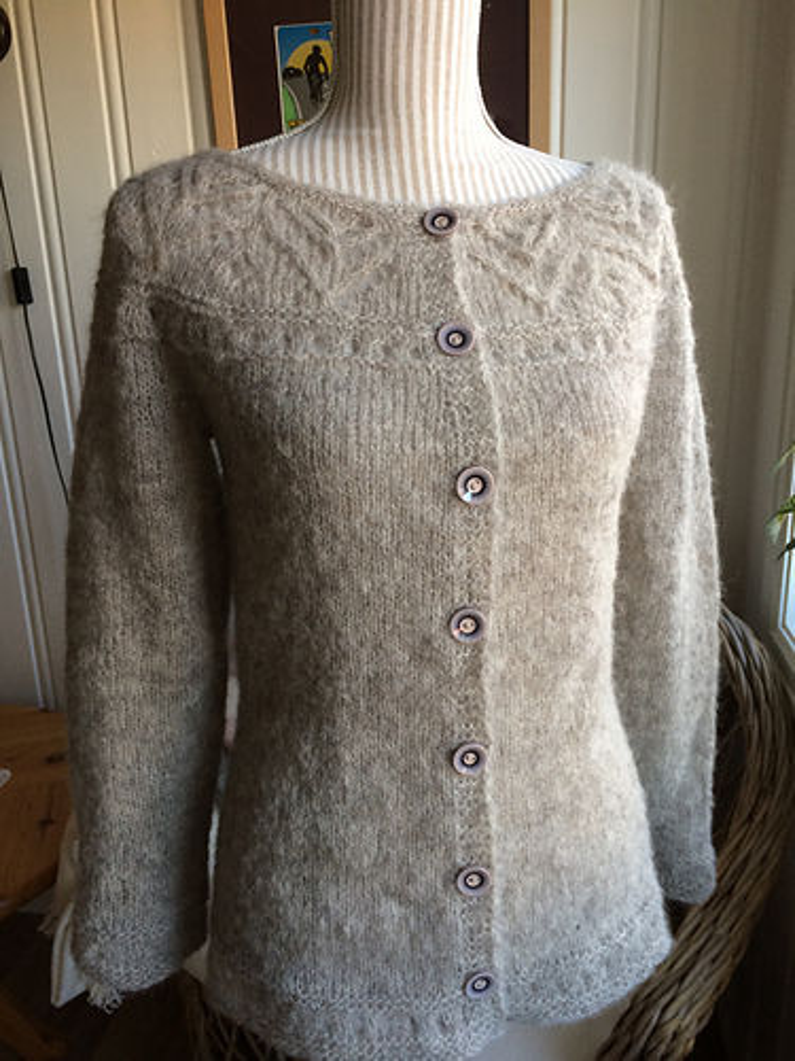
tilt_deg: -16.4
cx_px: 398
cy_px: 530
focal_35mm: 29
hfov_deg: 48.2
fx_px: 888
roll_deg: +2.1
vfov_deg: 61.7
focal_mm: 4.15
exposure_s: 1/33
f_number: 2.2
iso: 50
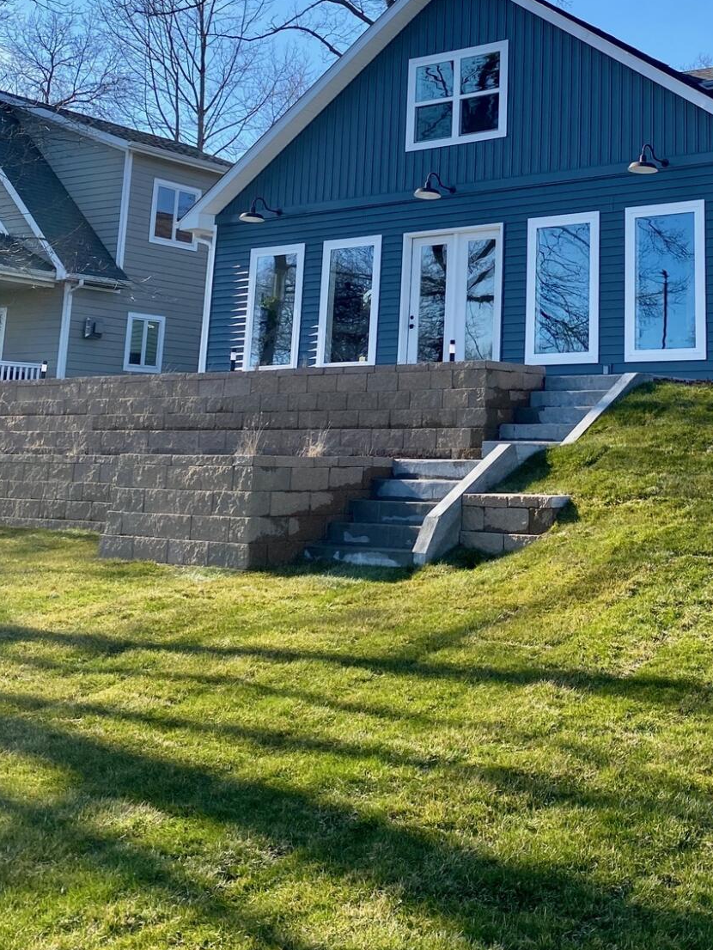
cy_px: 180
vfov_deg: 38.8
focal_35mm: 47
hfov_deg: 30.3
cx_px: 545
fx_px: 1290
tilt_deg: +12.9
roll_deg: +0.0
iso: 32
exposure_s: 1/1779
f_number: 1.8
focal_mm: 4.25
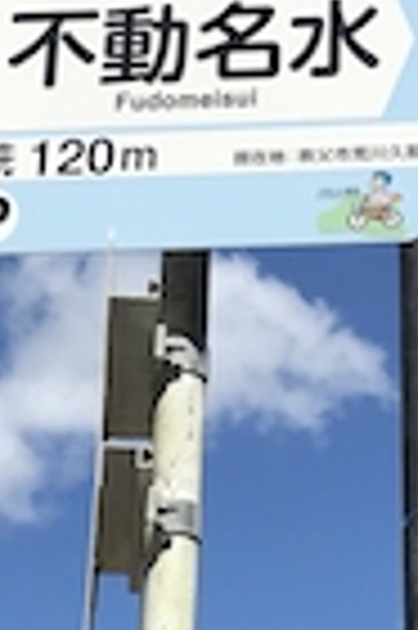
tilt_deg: +28.1
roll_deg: -3.0
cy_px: 274
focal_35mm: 125
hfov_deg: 10.9
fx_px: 2182
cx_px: 288
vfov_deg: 16.4
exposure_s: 1/3690
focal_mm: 3.99
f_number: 1.8
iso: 20
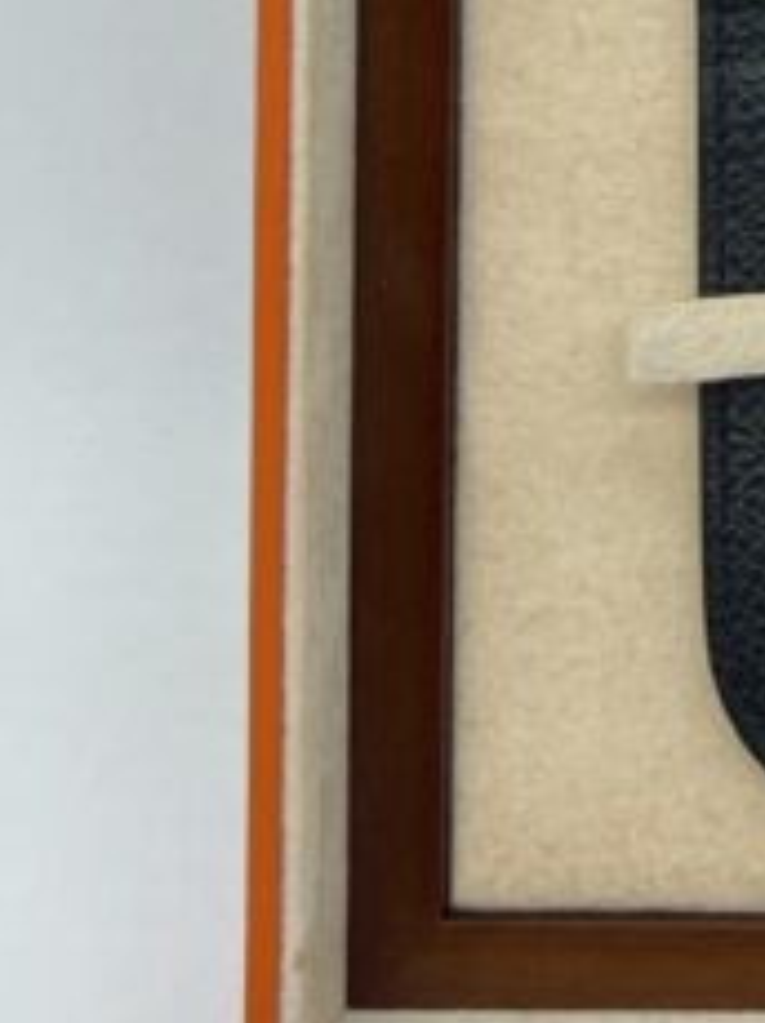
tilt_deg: -26.6
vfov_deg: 15.5
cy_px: -574
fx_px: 3424
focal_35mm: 116
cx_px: 1312
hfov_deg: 11.9
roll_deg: -1.0
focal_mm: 5.7
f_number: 1.5
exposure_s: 1/100
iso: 40
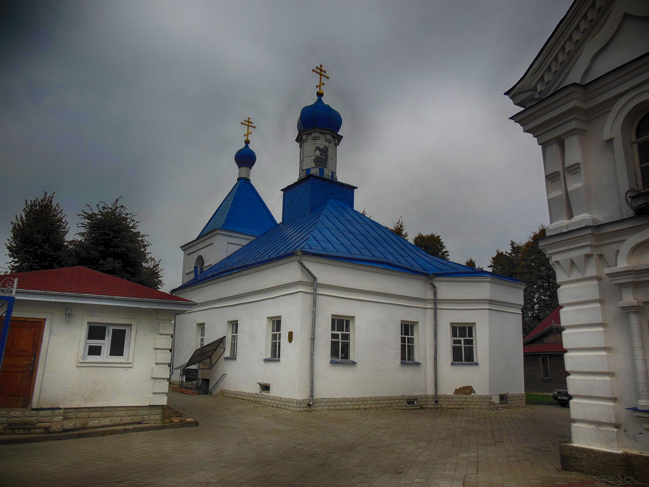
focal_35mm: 25
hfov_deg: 69.4
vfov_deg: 54.9
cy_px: 244
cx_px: 324
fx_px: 469
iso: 125
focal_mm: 4.5
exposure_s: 1/500
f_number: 6.4
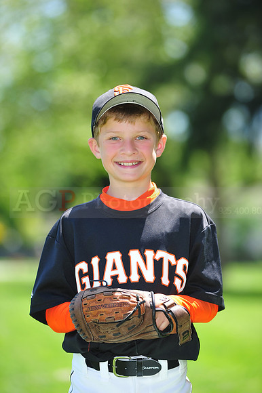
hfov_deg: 6.9
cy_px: 196
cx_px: 131
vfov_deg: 10.3
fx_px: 2186
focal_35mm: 200
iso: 200
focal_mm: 200
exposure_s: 1/400
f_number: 4.5
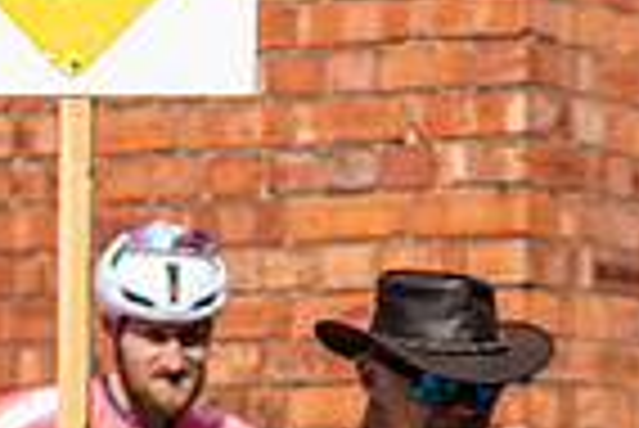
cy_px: 597
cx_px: 414
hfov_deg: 6.7
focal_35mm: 306
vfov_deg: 4.5
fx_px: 5437
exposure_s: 1/1250
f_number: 2.8
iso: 100
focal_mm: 75
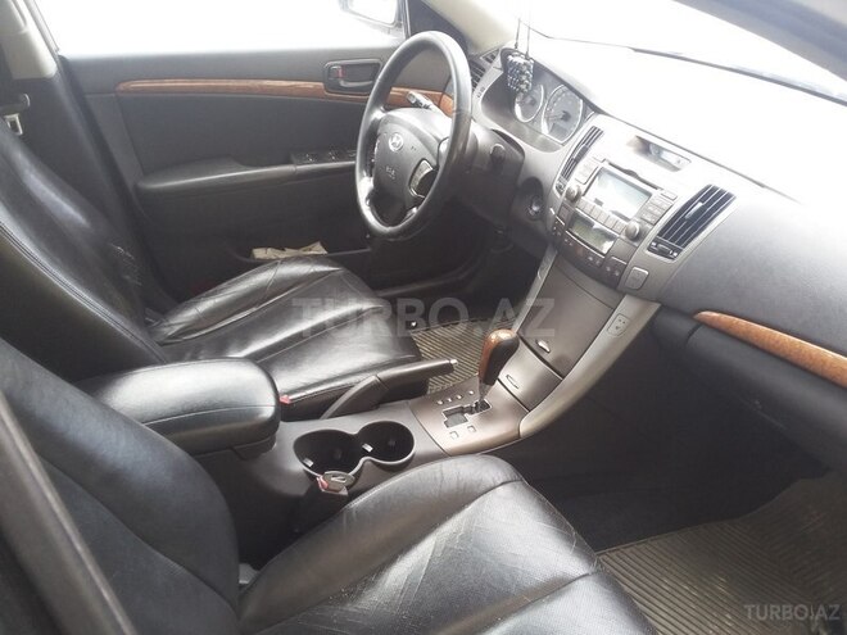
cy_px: 318
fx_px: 759
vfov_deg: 45.4
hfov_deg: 58.4
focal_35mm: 31
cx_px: 424
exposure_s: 1/33
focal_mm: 3.3
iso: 100
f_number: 2.2
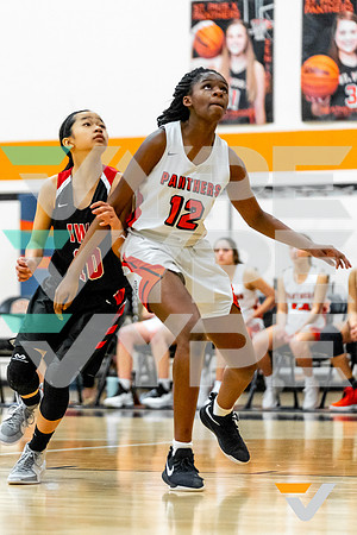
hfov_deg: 7.5
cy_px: 268
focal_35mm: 182
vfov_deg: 11.3
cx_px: 40
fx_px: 2700
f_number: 2.8
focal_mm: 121
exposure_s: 1/1250
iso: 2000
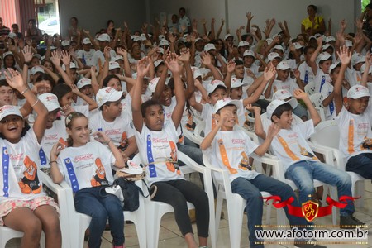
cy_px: 124
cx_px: 186
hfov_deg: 28.1
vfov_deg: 18.9
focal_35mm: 72
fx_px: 744
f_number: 4.8
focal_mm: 48
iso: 1600
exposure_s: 1/125
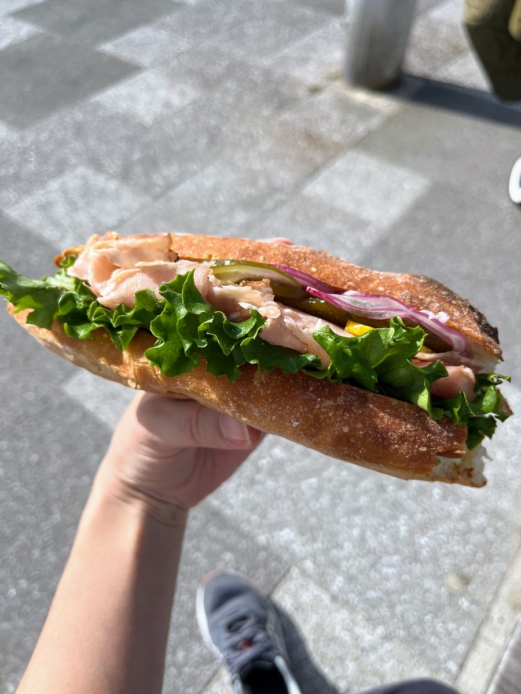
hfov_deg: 53.1
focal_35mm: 26
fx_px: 522
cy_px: 347
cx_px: 260
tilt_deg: -49.9
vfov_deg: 67.3
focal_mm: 5.1
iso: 50
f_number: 1.6
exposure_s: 1/3413
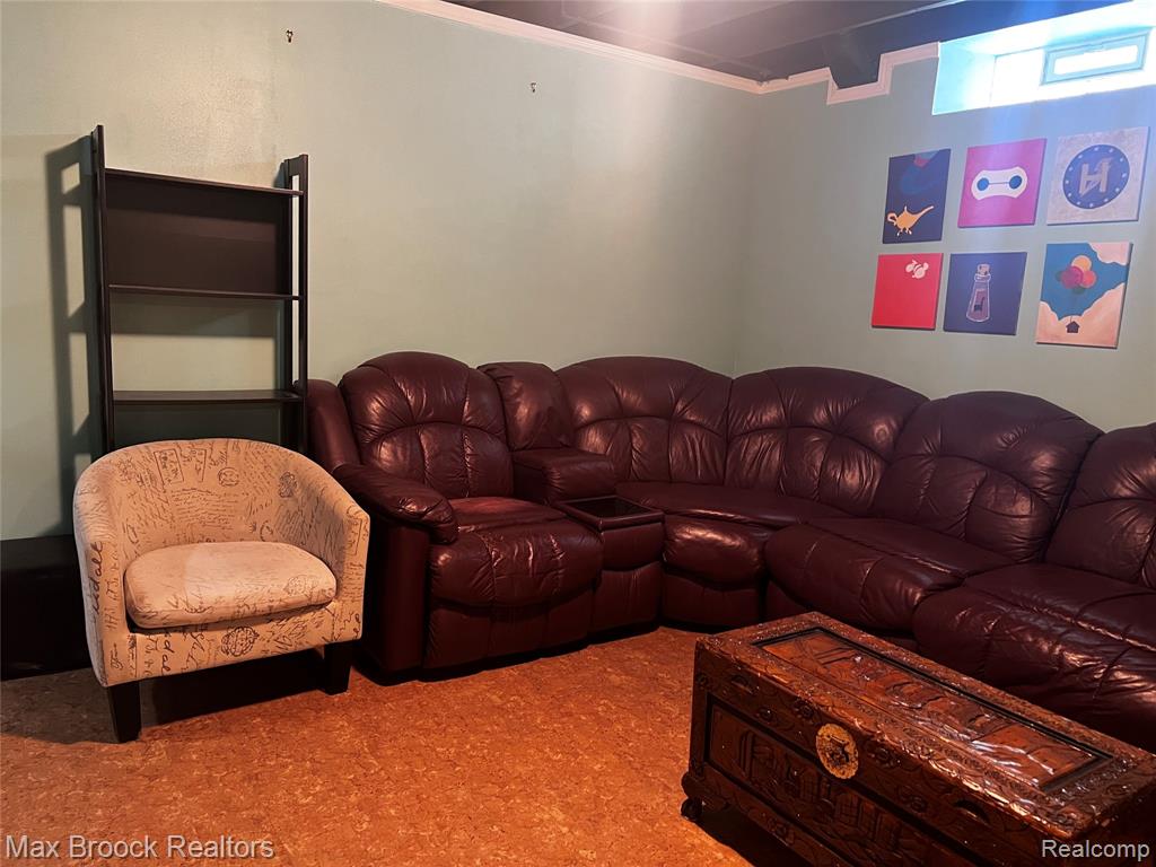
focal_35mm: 26
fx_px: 868
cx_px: 578
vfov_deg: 53.1
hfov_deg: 67.3
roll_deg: -2.3
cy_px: 434
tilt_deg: -9.7
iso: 500
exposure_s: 1/40
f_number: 1.5
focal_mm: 5.7
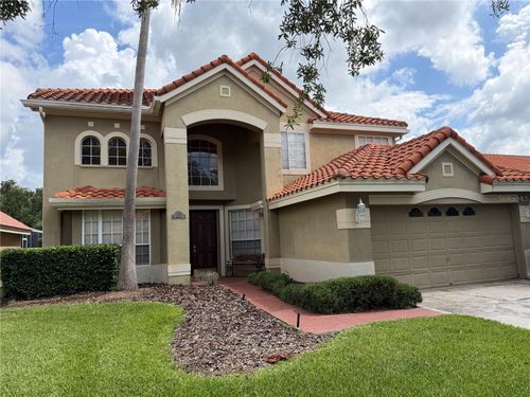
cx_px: 265
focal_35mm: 24
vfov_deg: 56.8
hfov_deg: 71.6
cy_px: 198
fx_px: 367
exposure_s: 1/3759
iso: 100
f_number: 1.78
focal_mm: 6.76
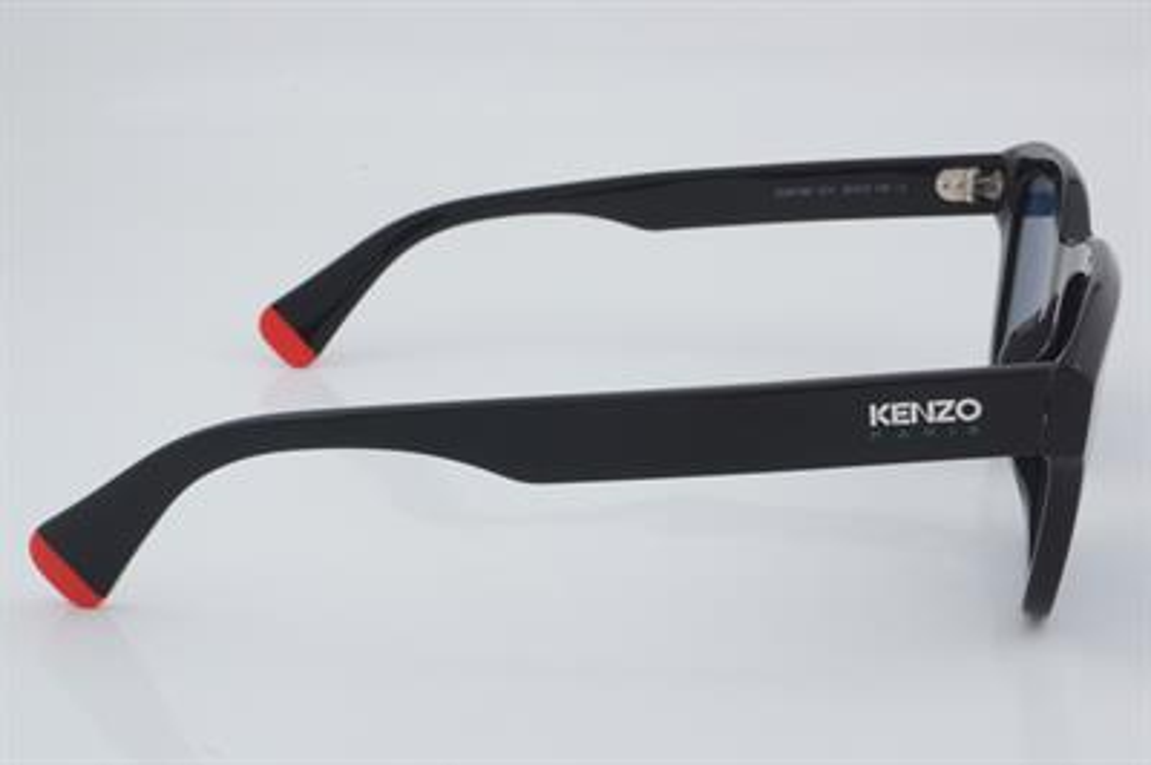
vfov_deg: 18.2
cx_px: 576
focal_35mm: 75
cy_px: 382
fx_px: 2396
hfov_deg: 27.0
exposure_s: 1/3
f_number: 32
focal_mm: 50
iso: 100
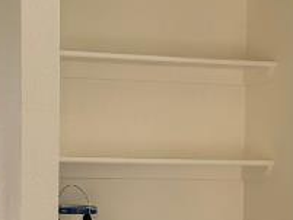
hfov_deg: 10.8
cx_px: 353
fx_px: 1516
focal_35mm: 179
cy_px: 222
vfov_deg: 8.3
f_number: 1.78
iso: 80
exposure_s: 1/204
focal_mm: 6.76
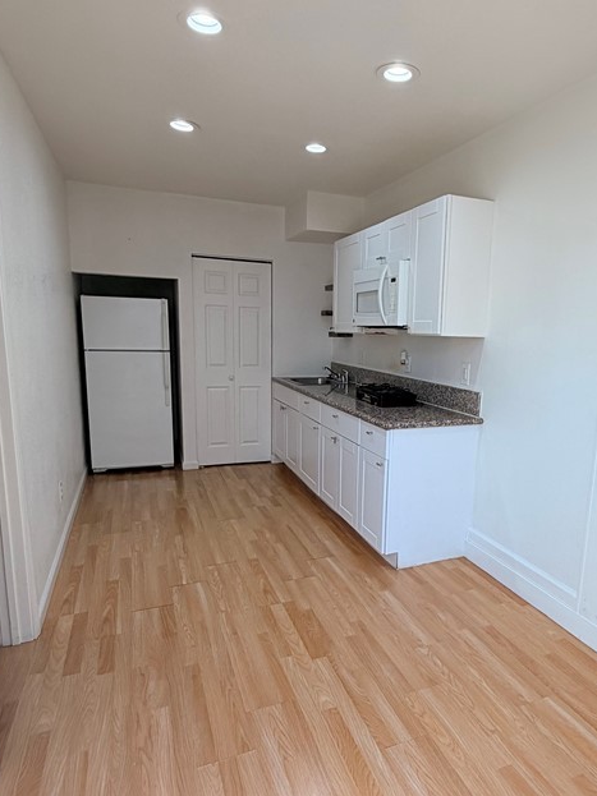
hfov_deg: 58.2
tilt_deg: -9.9
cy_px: 429
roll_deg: -2.1
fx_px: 529
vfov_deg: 73.8
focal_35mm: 23
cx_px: 371
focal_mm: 2.22
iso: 64
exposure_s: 1/164
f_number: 2.2
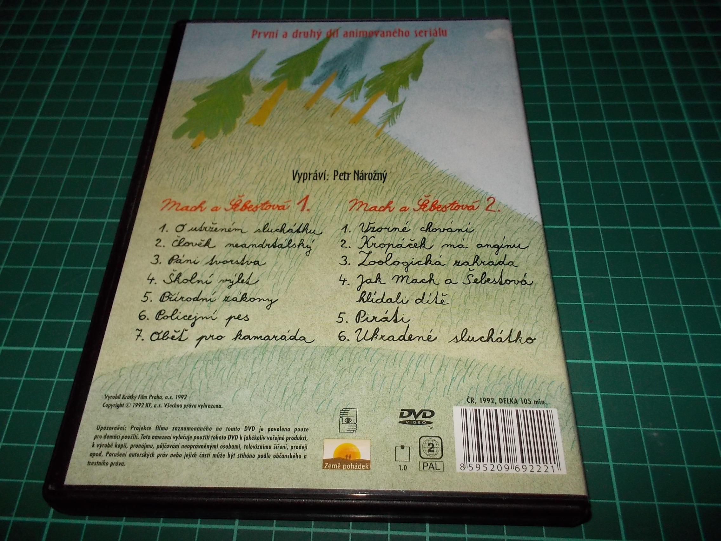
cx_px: 360
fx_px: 604
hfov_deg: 61.7
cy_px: 270
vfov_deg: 48.2
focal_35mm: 29
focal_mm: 4.1
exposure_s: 1/30
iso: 200
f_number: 3.3
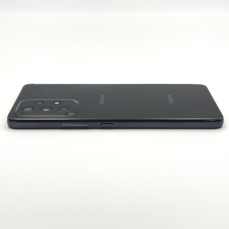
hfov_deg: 30.0
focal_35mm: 57
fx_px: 427
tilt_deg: -22.4
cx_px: 114
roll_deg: -1.0
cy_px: 91
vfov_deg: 30.0
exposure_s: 1/420
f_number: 1.78
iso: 64
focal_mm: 6.76
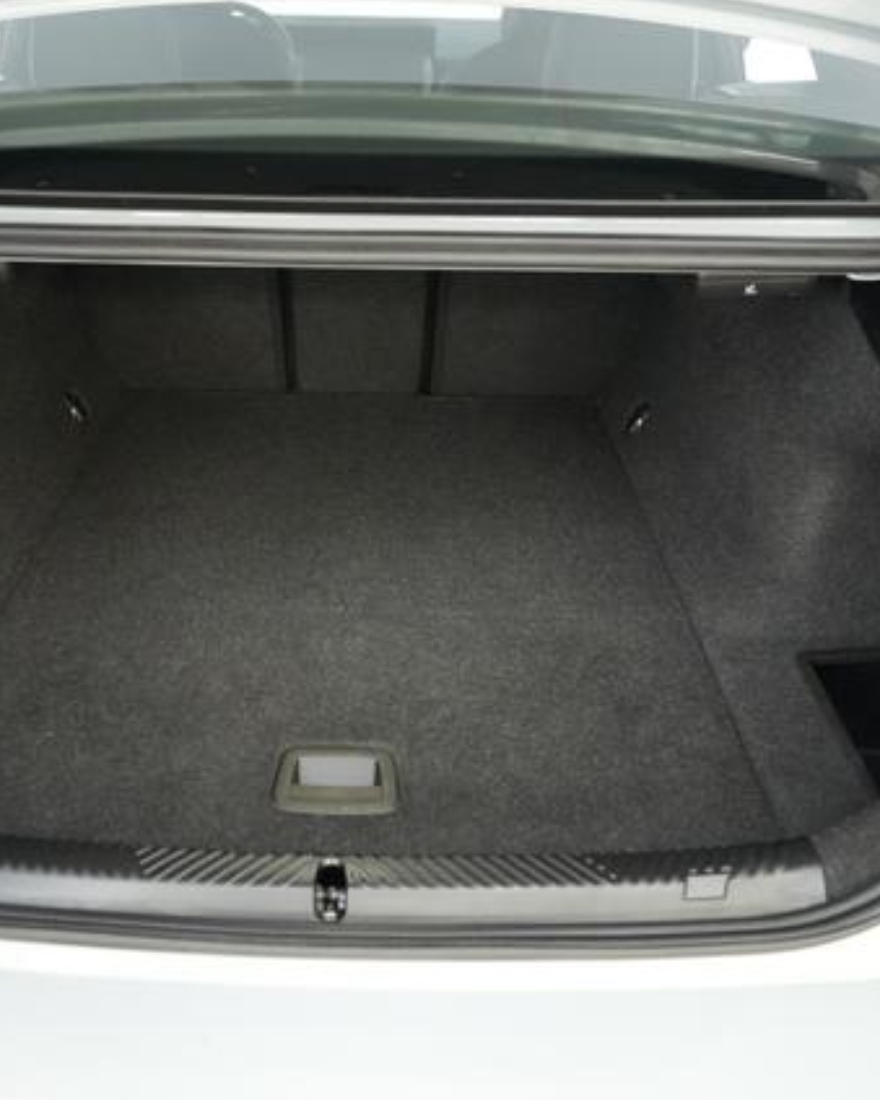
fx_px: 1107
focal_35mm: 34
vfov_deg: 52.9
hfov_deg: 43.1
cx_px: 348
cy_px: 550
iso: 8000
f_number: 2.8
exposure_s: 1/160
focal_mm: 24
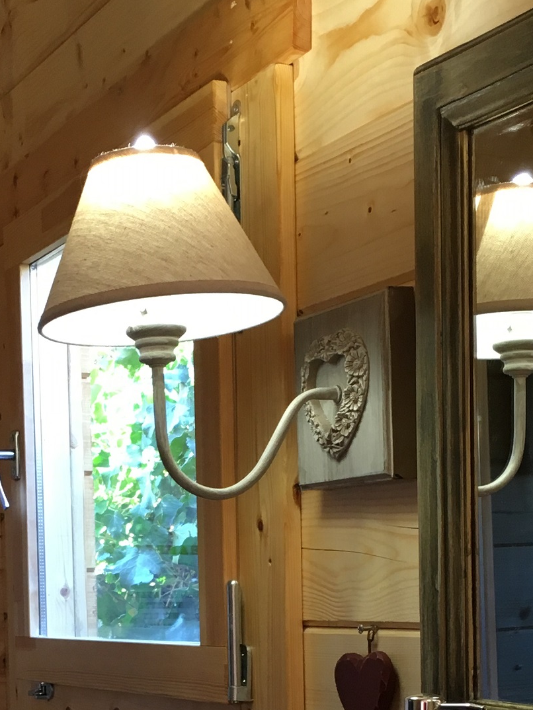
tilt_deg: -3.1
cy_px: 685
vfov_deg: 25.8
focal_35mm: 72
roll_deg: +1.8
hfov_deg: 20.4
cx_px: 192
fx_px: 1478
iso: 80
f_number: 2.2
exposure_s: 1/33
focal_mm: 4.15
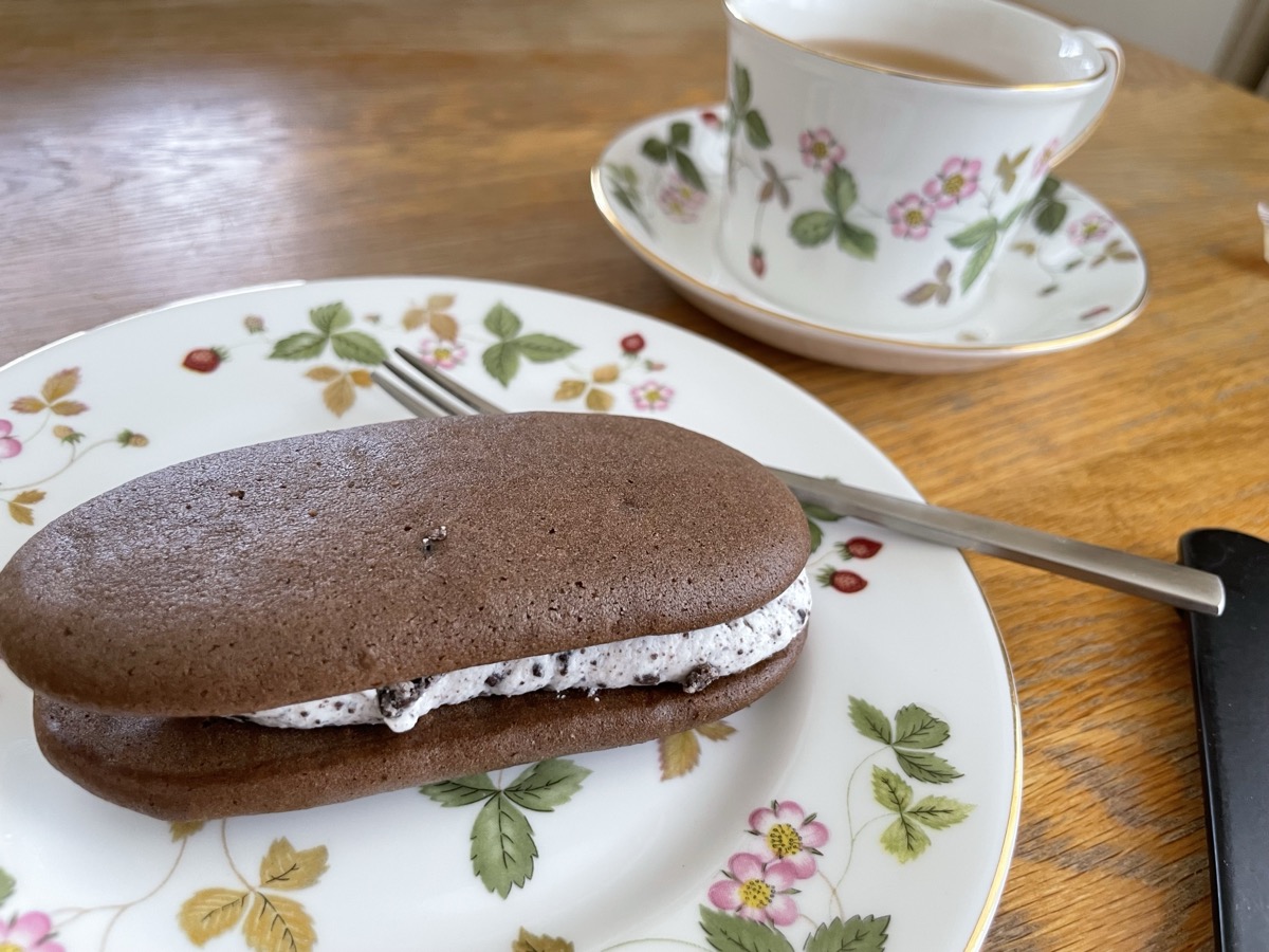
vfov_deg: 53.1
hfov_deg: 67.3
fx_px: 953
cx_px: 634
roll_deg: -8.4
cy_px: 476
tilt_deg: -38.6
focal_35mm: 26
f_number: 1.6
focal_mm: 4.2
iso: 125
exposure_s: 1/78
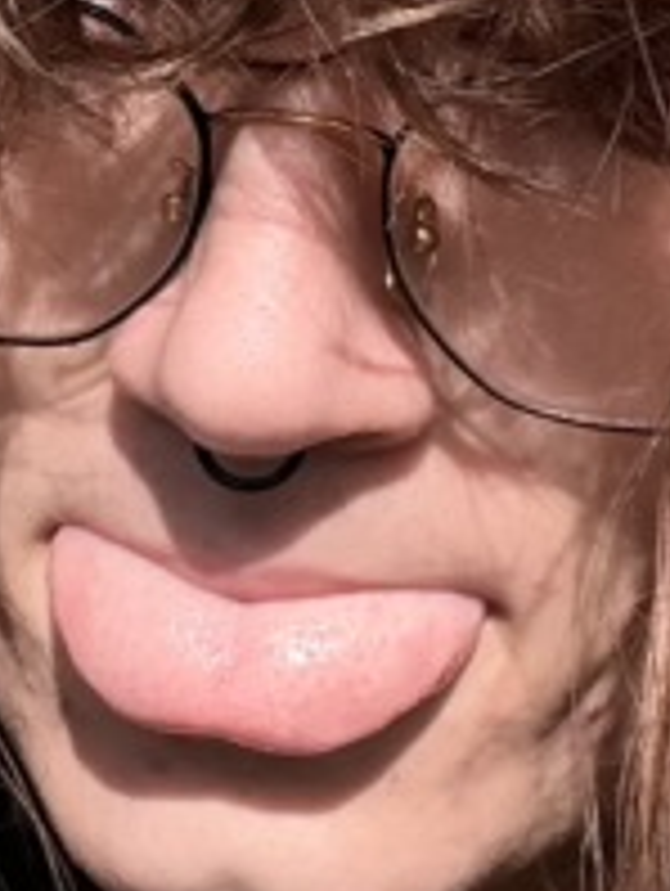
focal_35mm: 155
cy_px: 4
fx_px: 3991
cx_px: 310
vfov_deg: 12.6
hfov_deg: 9.6
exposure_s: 1/723
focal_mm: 2.71
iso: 25
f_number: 1.9
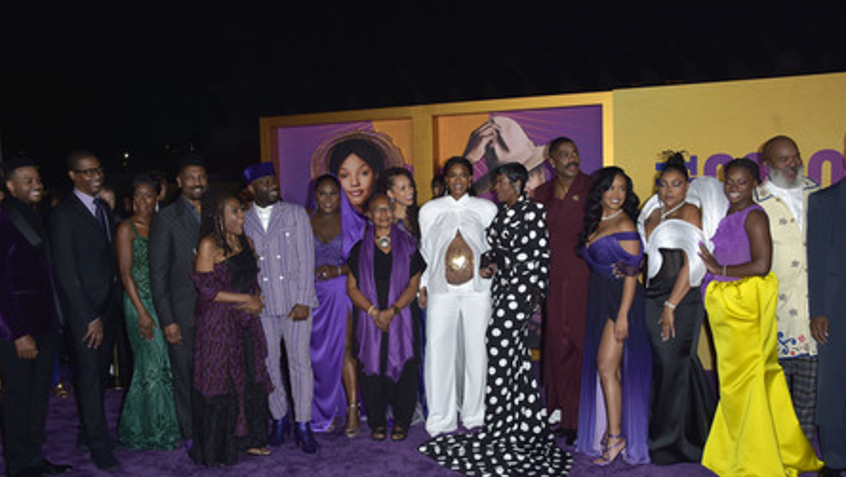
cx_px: 425
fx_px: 763
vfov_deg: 34.6
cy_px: 273
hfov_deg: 58.0
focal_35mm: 34
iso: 320
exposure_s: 1/250
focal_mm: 32
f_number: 6.3
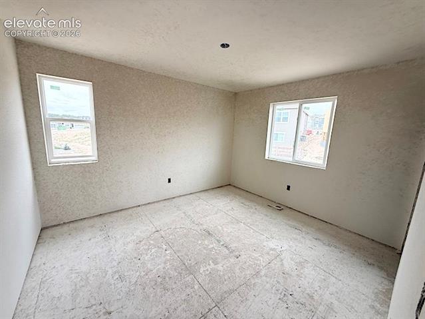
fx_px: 172
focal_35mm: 14
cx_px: 212
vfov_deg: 85.7
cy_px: 160
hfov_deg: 102.1
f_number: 2.2
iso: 64
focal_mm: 2.22
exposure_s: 1/143
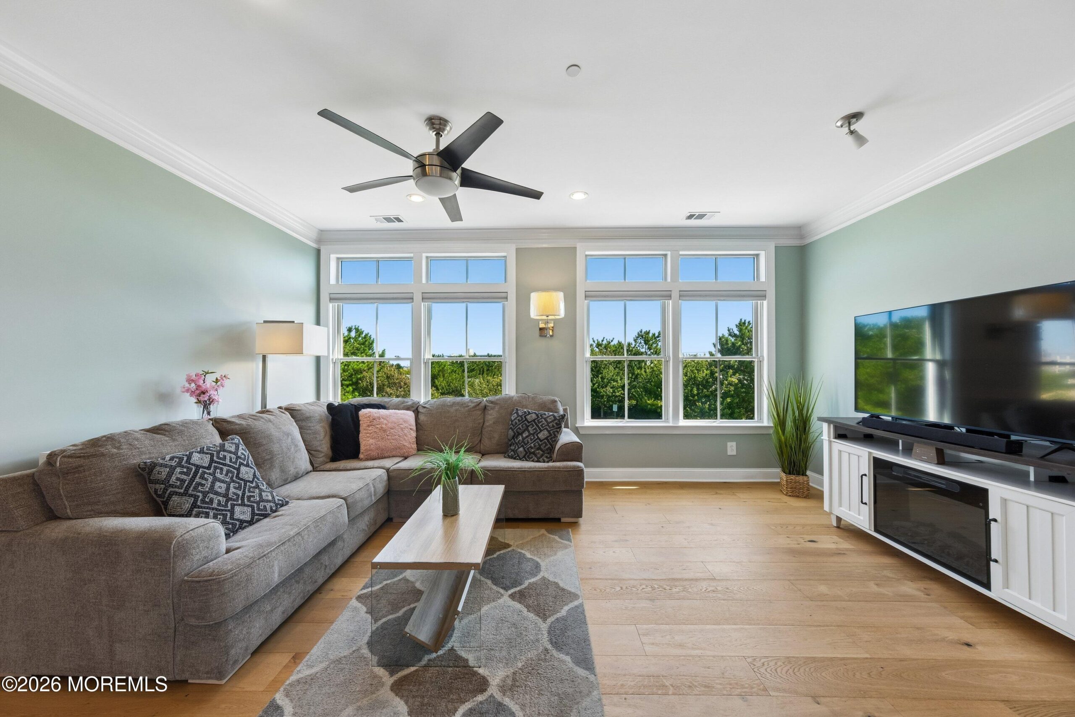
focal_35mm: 12
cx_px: 538
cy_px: 358
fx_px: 358
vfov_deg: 90.0
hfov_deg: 112.6
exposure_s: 1/25
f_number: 8
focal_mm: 8
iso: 160
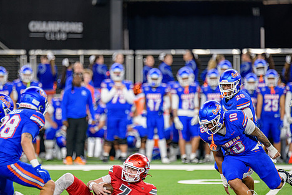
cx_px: 133
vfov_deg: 3.7
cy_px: 115
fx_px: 3017
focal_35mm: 372
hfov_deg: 5.5
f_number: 2.8
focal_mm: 300
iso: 1000
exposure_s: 1/400
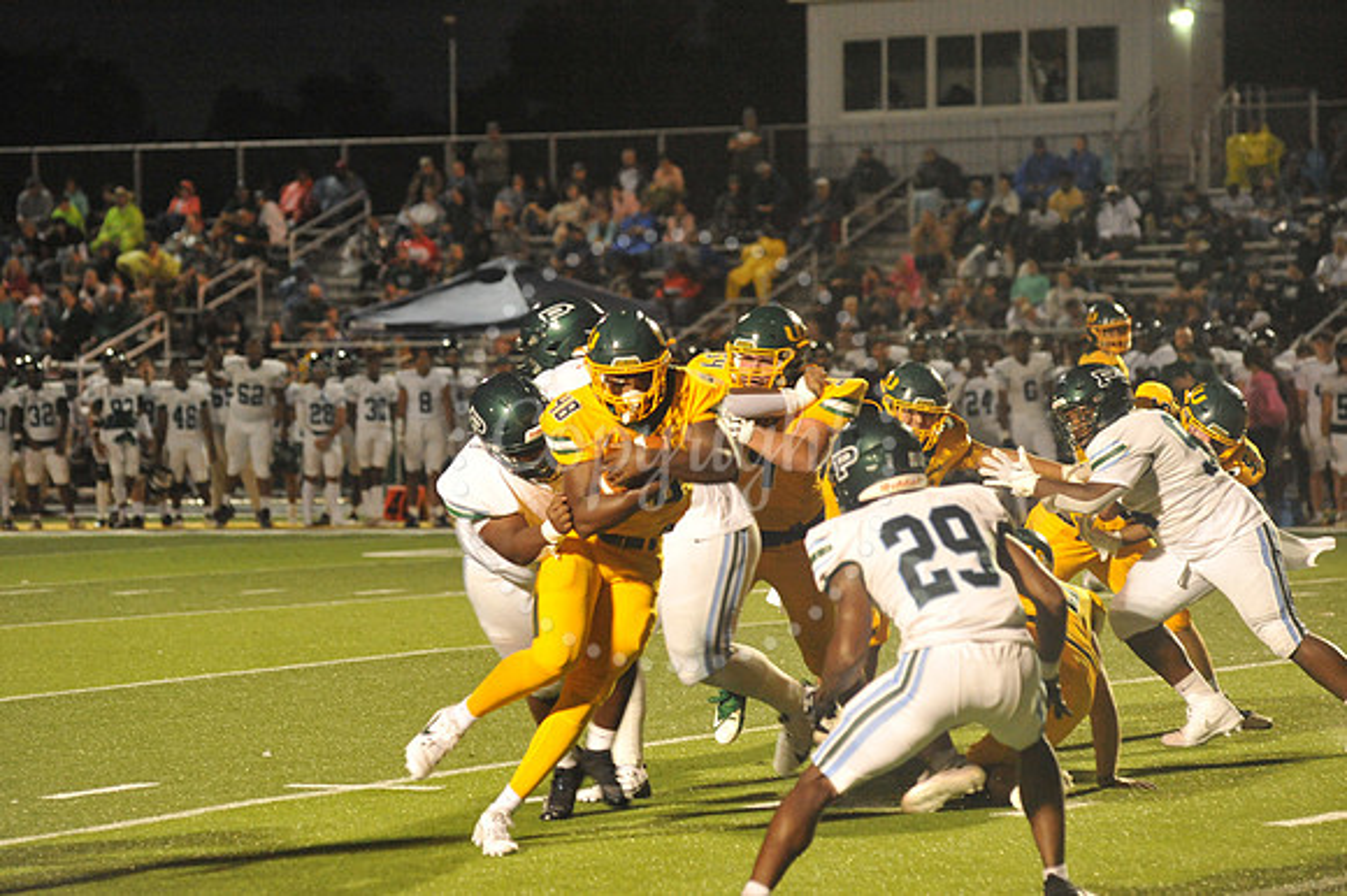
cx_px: 674
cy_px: 448
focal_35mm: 170
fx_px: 6357
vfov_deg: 8.1
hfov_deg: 12.1
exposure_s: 1/250
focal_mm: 170
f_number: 5
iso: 6400
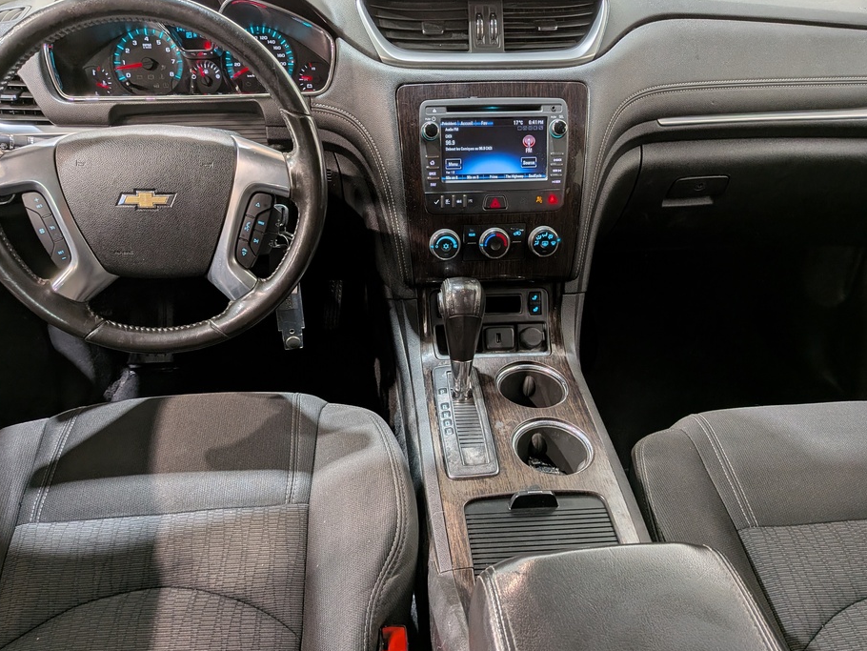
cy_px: 318
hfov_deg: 65.3
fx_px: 676
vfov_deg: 51.4
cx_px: 428
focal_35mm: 27
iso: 26
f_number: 1.7
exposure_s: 1/60
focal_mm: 4.53
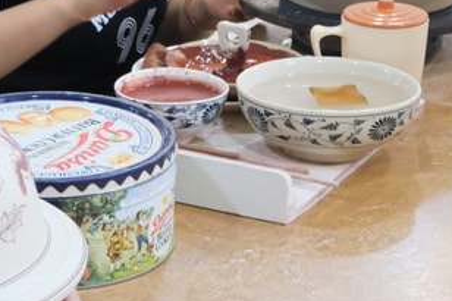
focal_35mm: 149
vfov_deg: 9.2
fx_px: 1870
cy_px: 56
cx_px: -141
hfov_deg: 13.3
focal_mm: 34.3
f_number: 6.4
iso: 3200
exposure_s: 1/60
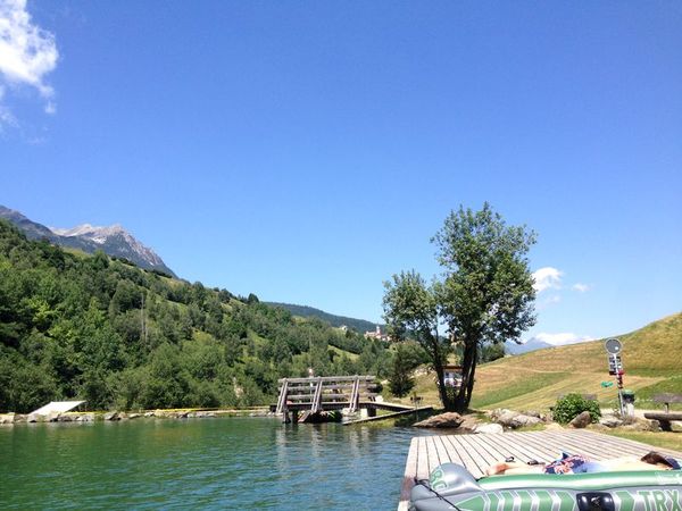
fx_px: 650
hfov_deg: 55.4
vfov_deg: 42.9
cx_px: 341
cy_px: 256
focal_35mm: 33
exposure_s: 1/1178
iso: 50
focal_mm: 4.12
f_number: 2.4
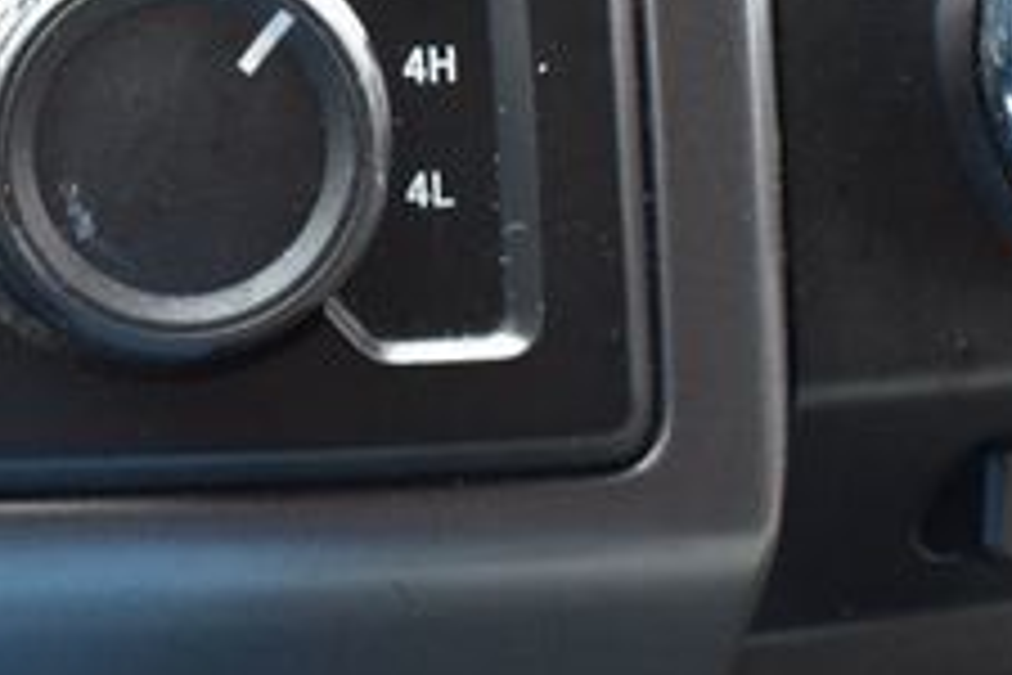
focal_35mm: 94
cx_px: 211
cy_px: 135
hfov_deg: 21.4
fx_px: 2642
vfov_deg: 14.5
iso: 1250
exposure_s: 1/15
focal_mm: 22
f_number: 6.3
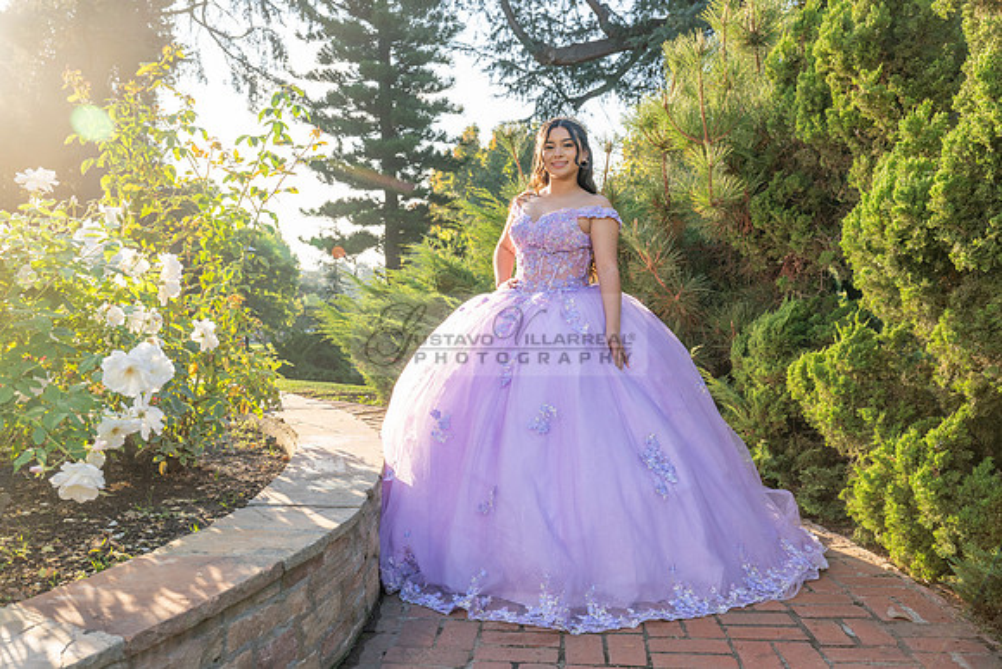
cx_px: 501
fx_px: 1002
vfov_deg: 36.9
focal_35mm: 36
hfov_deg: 53.1
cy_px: 334
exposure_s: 1/200
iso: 200
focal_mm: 36
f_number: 6.3
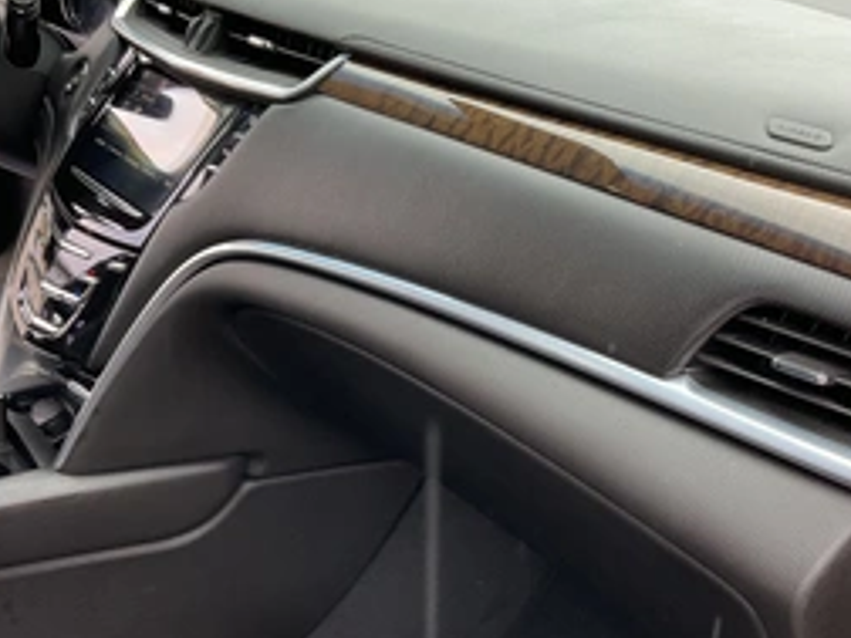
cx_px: 466
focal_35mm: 46
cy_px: 344
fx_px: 1131
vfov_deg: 31.5
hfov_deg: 41.2
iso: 50
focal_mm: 3
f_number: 1.8
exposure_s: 1/122
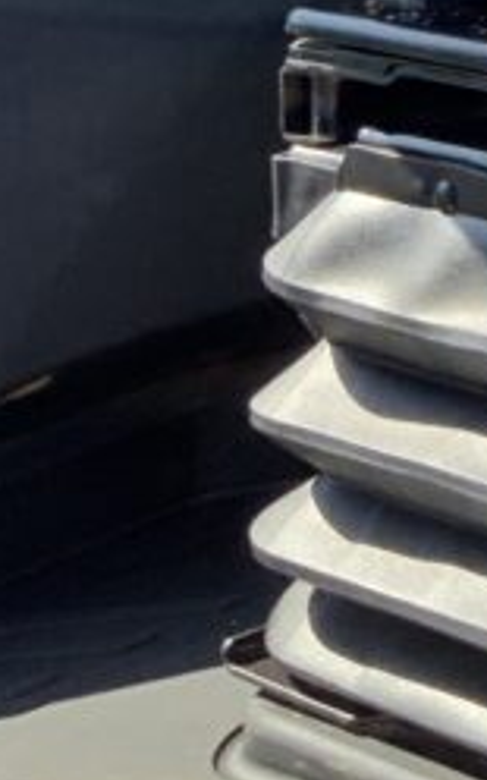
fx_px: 2697
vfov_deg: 15.1
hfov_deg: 8.5
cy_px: -412
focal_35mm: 127
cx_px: 1489
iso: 16
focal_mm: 3
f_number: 1.8
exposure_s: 1/202
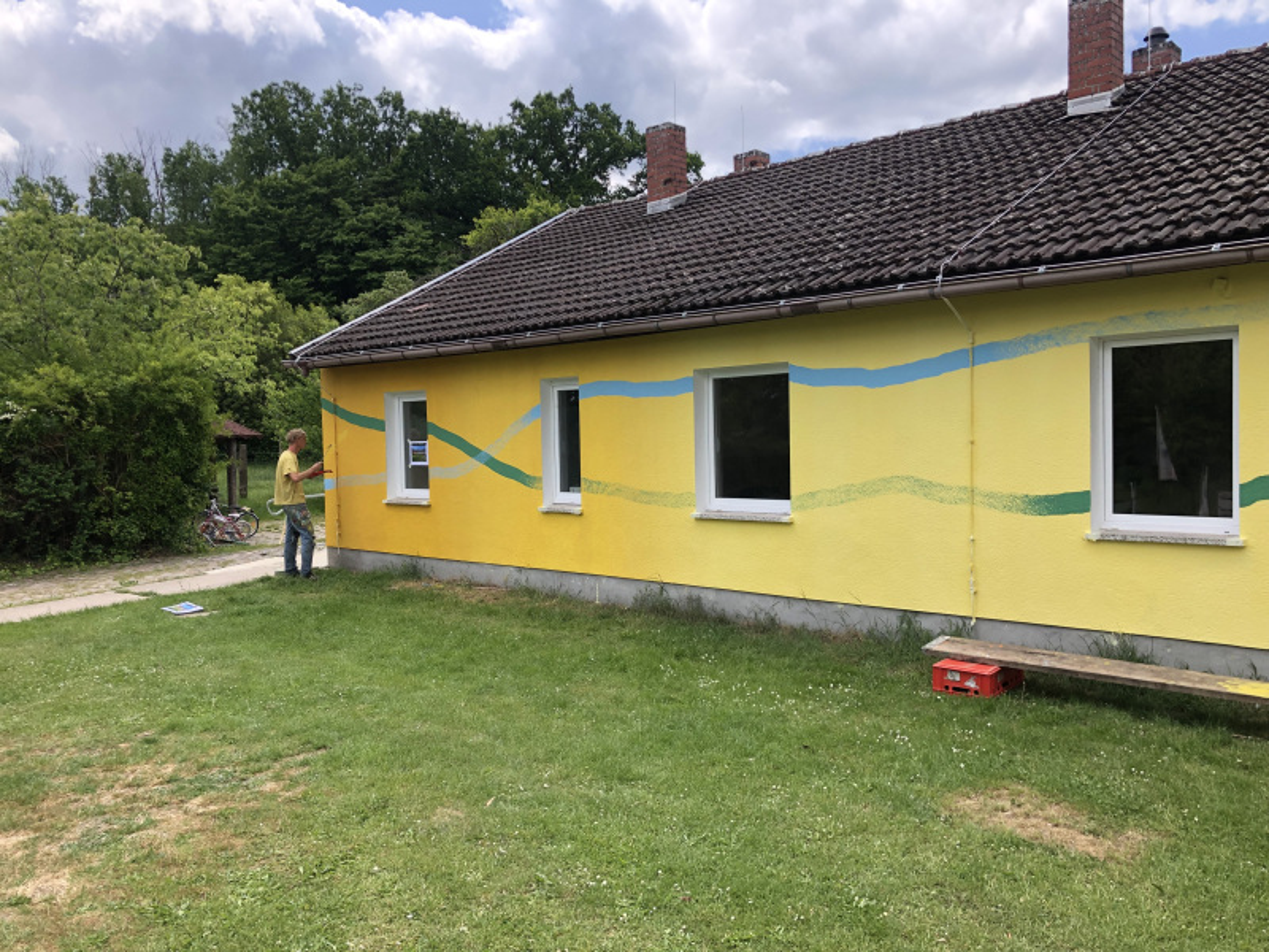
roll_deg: +1.8
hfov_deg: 63.4
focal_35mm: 28
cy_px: 476
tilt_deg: -2.1
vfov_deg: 49.7
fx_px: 1026
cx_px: 634
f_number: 1.8
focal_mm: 3.99
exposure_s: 1/952
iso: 20
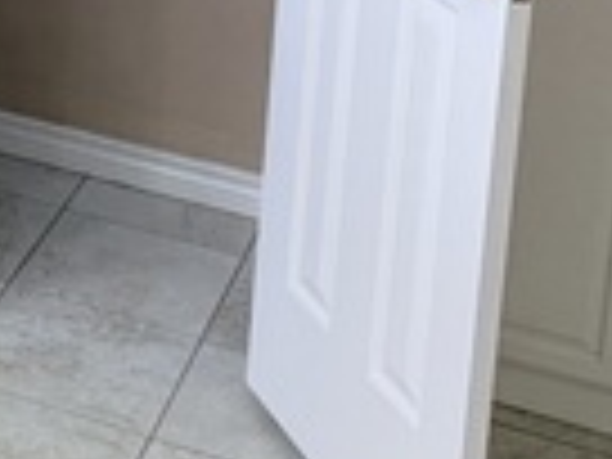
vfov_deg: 11.6
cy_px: -490
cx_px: -396
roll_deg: -2.2
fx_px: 1998
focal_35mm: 113
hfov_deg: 15.6
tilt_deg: -5.8
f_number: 1.78
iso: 64
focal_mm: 6.76
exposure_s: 1/120
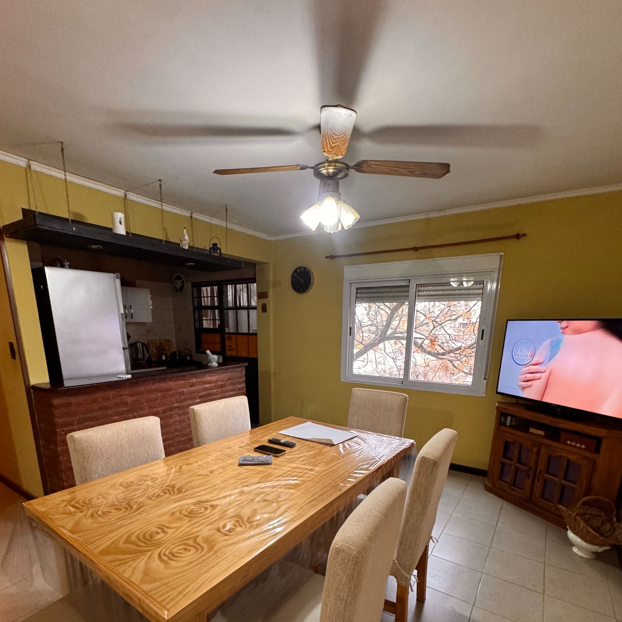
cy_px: 413
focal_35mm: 18
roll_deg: -0.6
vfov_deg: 78.2
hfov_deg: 80.7
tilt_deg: -14.1
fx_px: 366
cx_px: 308
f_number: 2.2
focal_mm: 2.22
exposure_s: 1/50
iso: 500
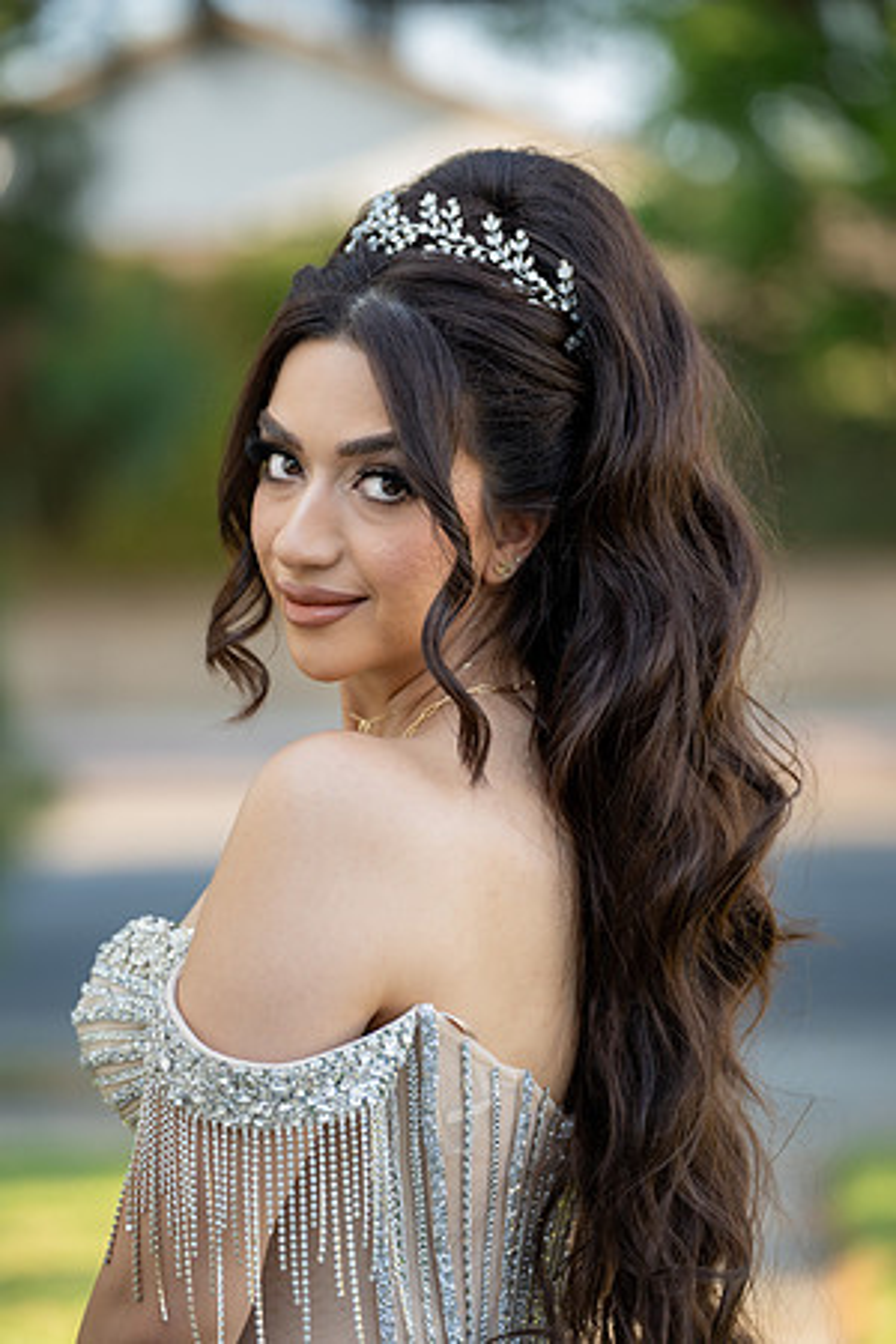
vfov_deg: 17.3
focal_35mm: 118
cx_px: 448
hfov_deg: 11.6
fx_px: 4405
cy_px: 672
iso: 250
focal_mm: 118
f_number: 2.8
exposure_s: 1/400
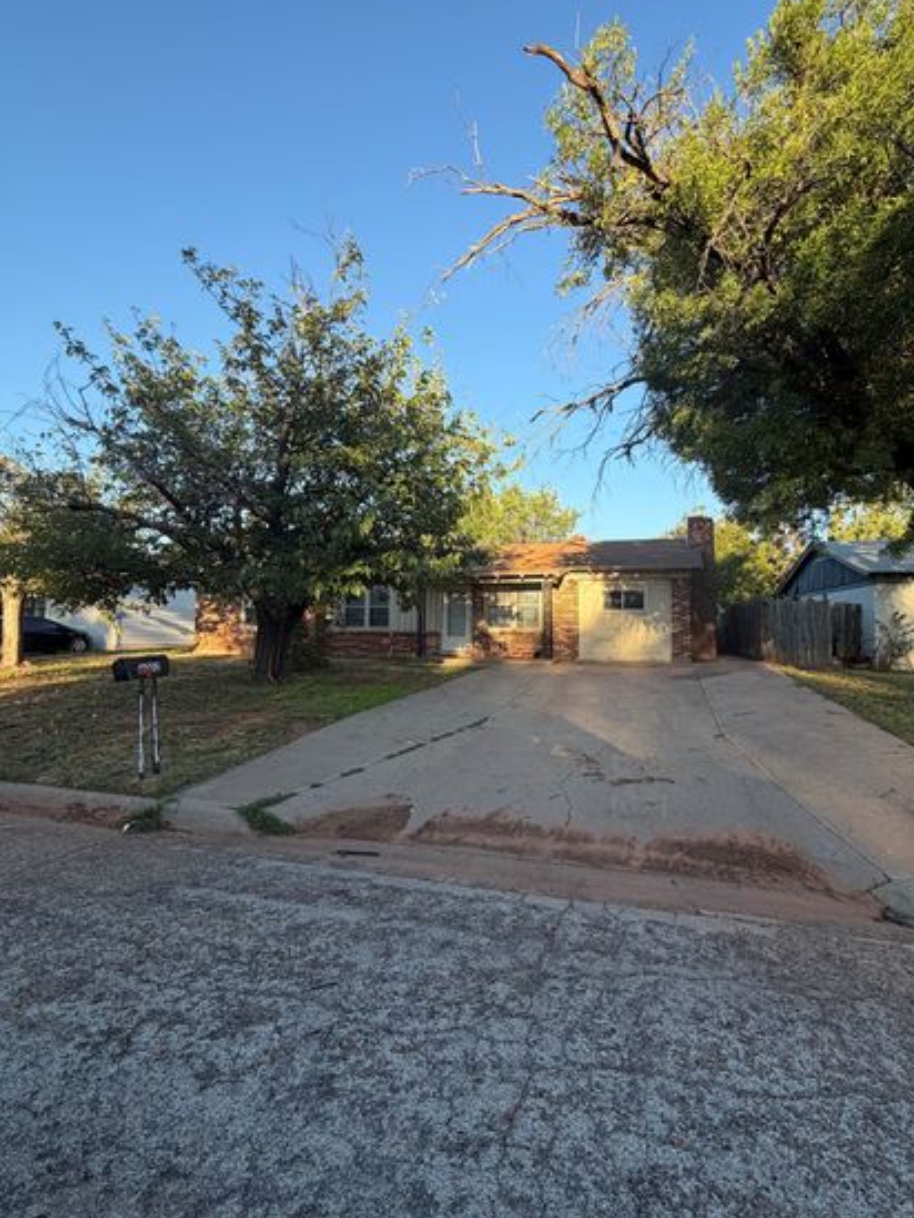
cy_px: 600
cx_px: 484
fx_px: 598
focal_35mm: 17
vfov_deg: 91.0
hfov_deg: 74.7
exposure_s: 1/502
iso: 64
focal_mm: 2.22
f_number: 2.2
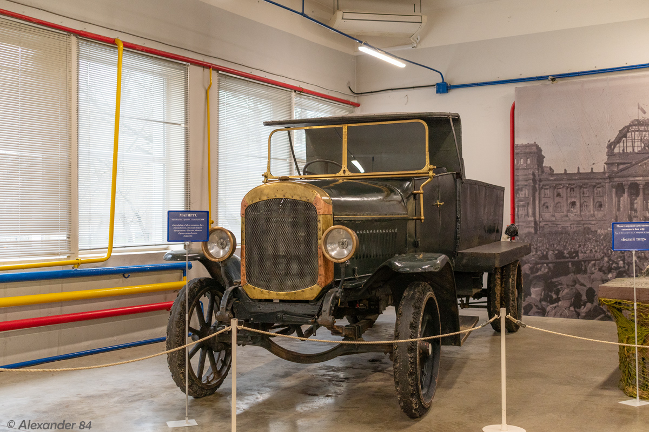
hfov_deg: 51.3
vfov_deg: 35.5
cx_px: 324
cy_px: 216
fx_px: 676
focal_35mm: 38
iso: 400
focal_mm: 25
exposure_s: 1/40
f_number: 4
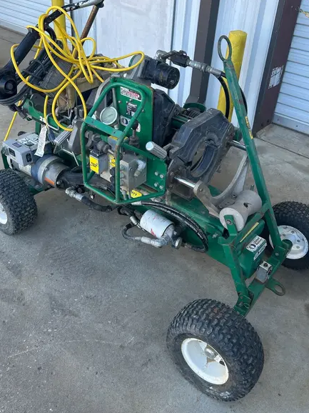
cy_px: 178
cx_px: 153
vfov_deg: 55.2
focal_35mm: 33
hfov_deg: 42.9
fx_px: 393
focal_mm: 5.7
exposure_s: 1/277
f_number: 1.5
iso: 50
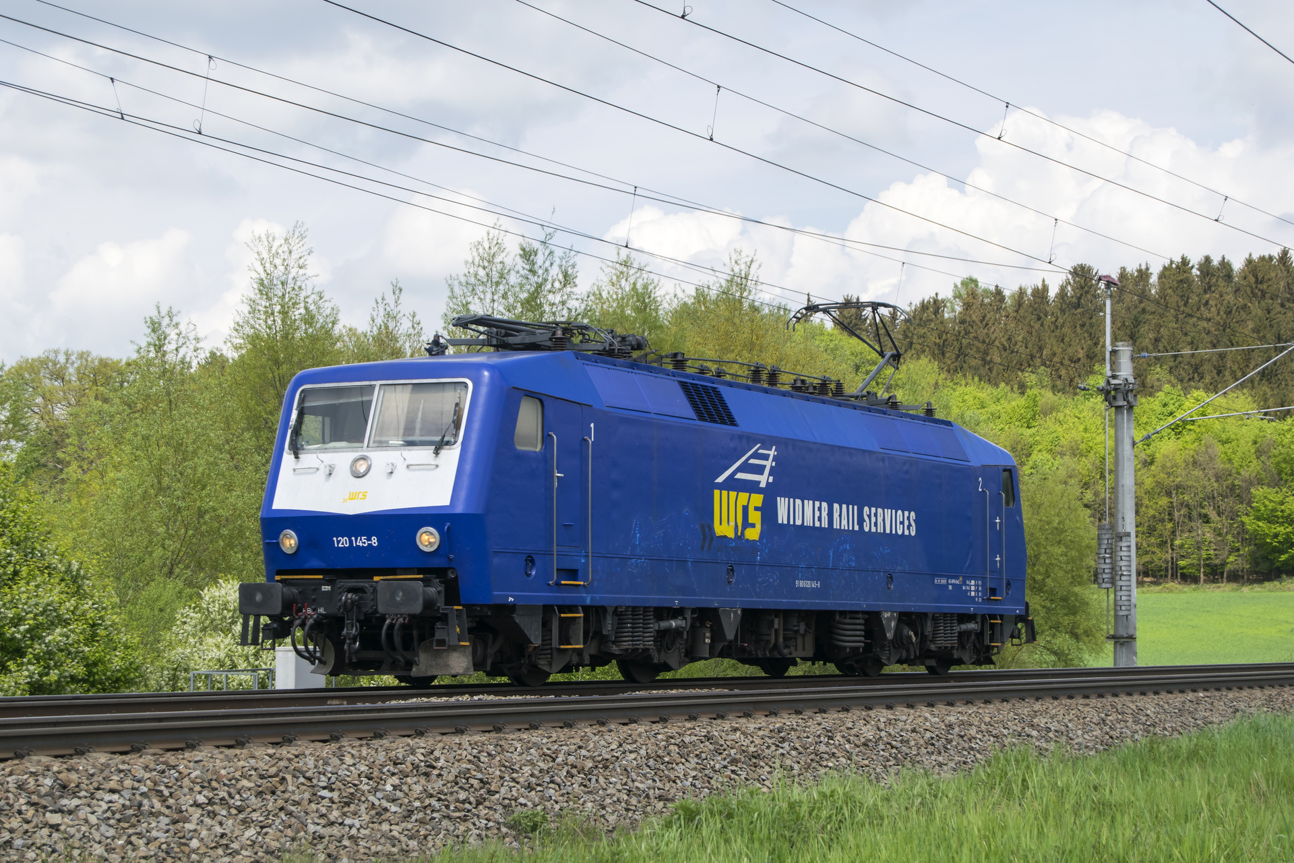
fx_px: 2965
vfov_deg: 16.6
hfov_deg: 24.6
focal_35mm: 82
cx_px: 647
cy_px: 432
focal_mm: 55
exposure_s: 1/800
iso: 160
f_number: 6.3
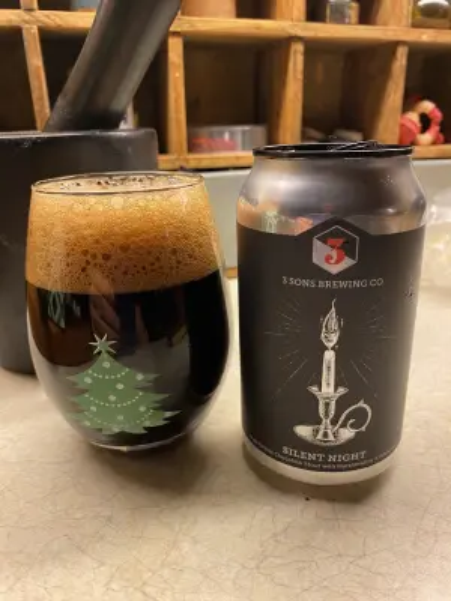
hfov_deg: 53.1
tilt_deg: -19.6
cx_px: 226
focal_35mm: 26
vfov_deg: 67.3
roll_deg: +1.5
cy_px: 300
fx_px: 452
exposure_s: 1/50
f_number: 1.8
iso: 100
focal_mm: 4.25
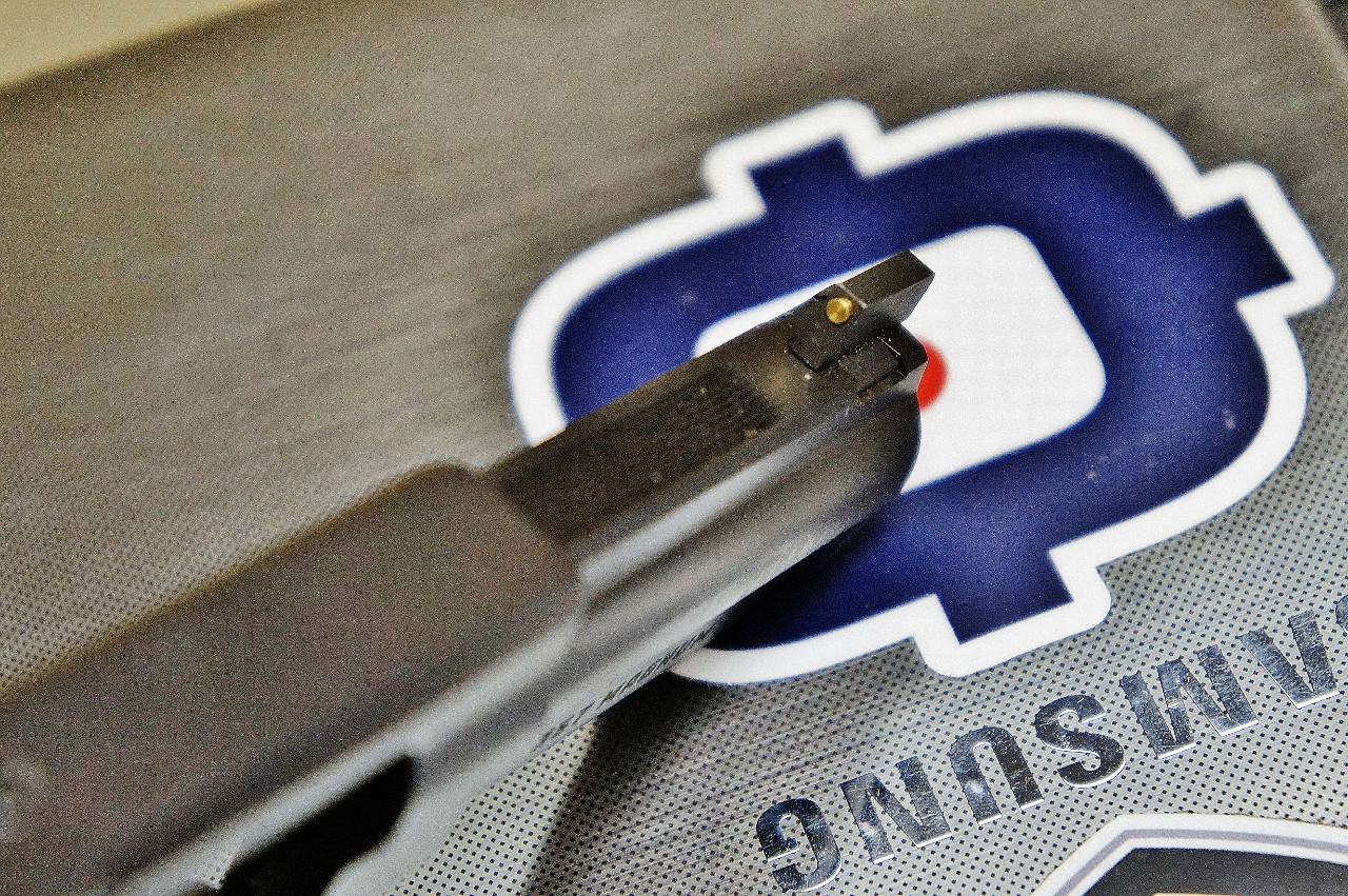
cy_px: 448
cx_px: 674
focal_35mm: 82
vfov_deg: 16.5
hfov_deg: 24.6
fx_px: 3086
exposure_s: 1/30
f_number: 5.6
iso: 1600
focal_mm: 55
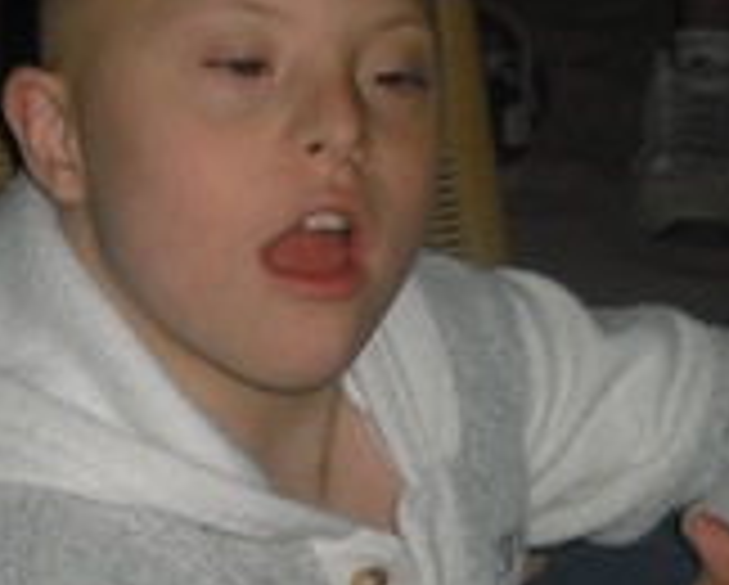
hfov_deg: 14.0
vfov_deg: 11.2
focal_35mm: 137
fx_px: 2959
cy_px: 540
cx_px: 477
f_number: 2.8
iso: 100
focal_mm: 6.2
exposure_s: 1/60
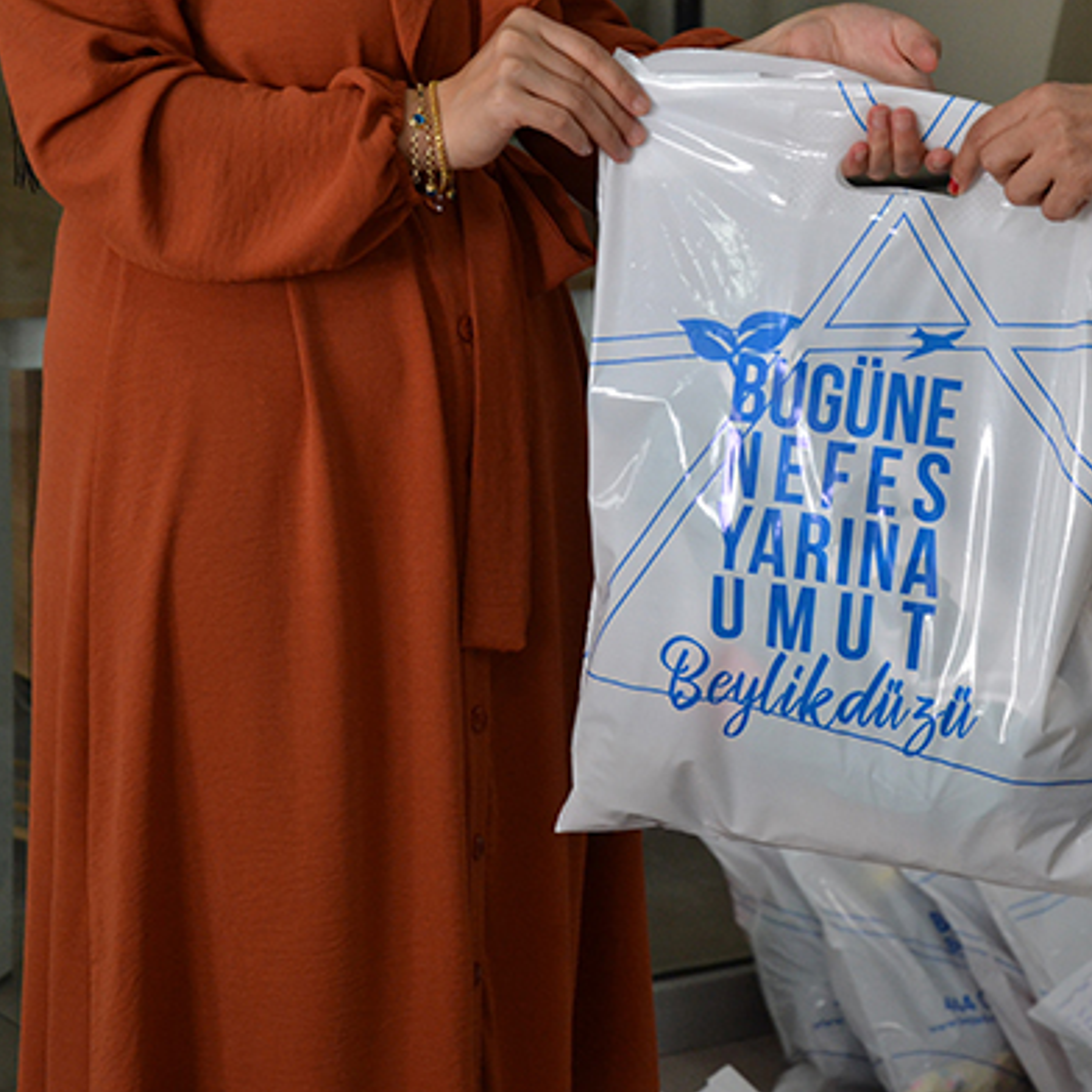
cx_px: 781
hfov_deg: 17.3
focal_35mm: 100
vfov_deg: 17.4
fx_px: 3569
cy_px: 546
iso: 1600
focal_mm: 52
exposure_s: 1/160
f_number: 5.6
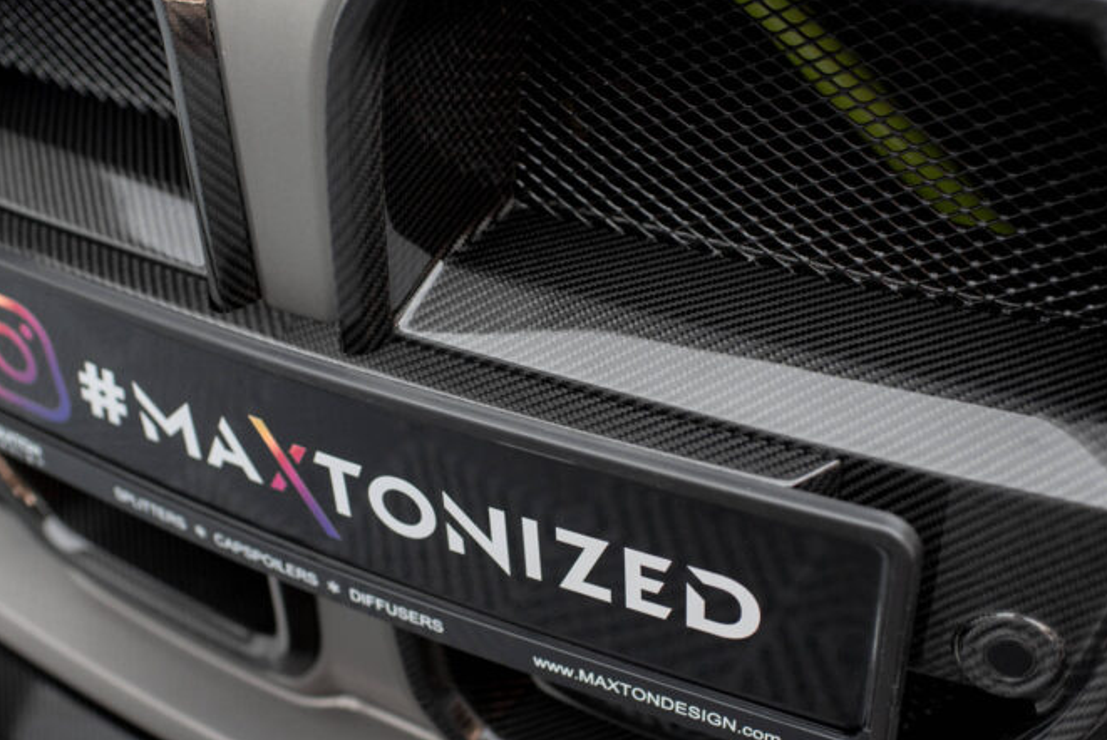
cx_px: 516
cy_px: 415
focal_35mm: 49
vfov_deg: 27.6
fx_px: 1508
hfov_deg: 40.3
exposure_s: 1/125
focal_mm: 35
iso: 500
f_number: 2.5
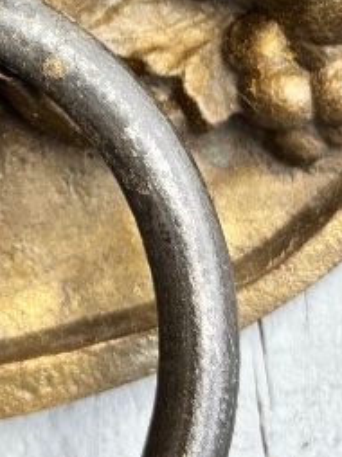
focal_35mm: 123
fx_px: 1623
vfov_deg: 15.1
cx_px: -142
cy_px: -193
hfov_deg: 11.6
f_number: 1.6
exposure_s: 1/382
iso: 50
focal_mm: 5.96
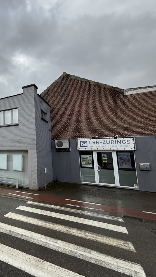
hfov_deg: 39.2
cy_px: 135
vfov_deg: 83.8
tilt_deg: +9.7
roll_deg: -2.8
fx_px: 154
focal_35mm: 21
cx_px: -31
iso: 50
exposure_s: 1/928
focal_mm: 2.22
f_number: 2.2
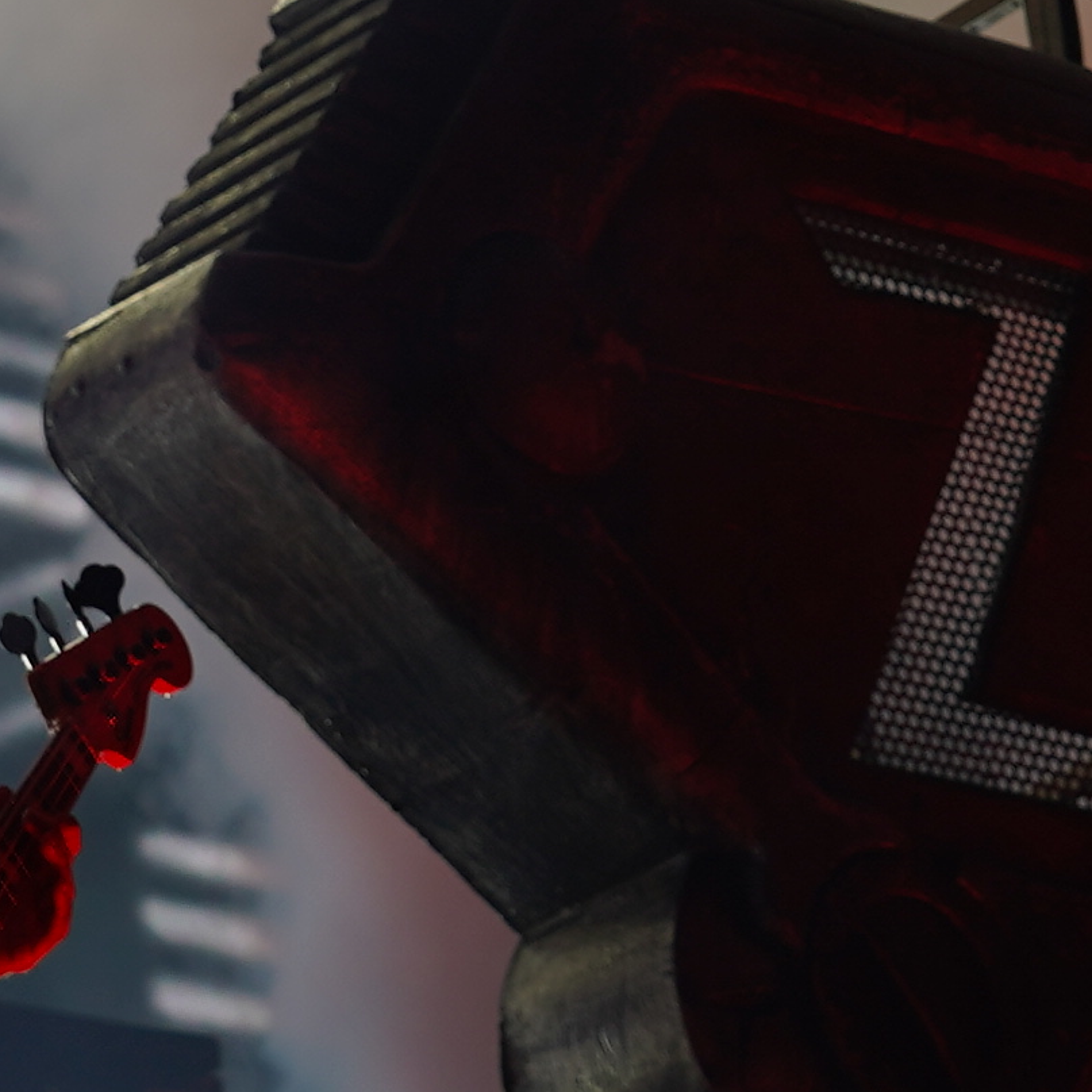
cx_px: 416
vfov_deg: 7.9
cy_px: 46
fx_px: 7888
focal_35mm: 221
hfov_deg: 7.9
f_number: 5
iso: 100
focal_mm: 35
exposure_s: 1/60
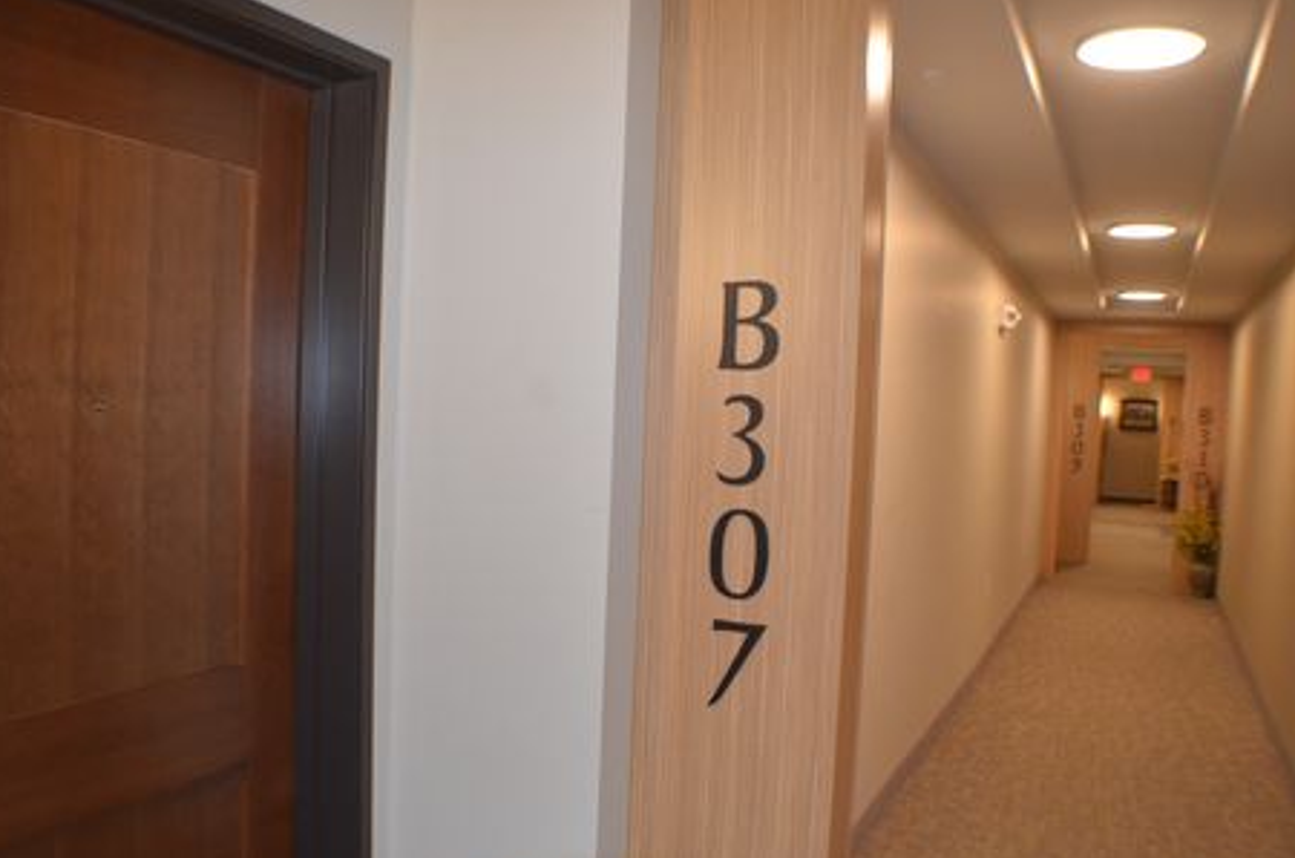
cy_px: 451
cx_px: 590
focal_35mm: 40
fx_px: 1436
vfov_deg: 33.2
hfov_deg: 48.5
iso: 900
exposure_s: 1/60
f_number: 4
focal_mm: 24
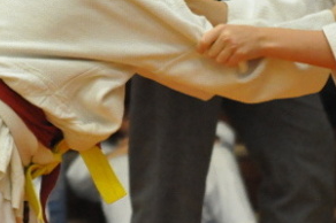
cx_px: 204
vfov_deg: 3.8
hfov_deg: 5.7
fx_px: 3347
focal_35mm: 359
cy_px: 194
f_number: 2.8
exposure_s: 1/400
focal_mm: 70
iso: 2500
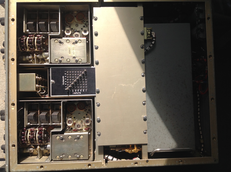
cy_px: 86
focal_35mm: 35
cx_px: 116
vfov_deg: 40.6
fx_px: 233
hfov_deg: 52.7
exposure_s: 1/796
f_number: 2.4
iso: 50
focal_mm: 4.28
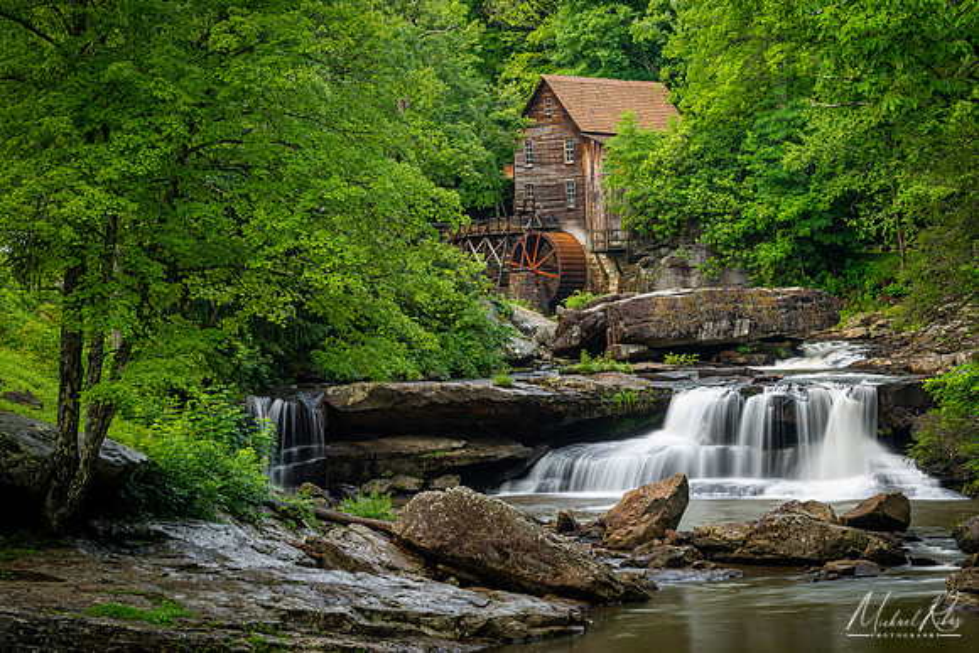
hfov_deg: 21.1
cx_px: 481
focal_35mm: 97
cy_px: 332
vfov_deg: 14.2
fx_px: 2631
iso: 64
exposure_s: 2
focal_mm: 95
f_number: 13
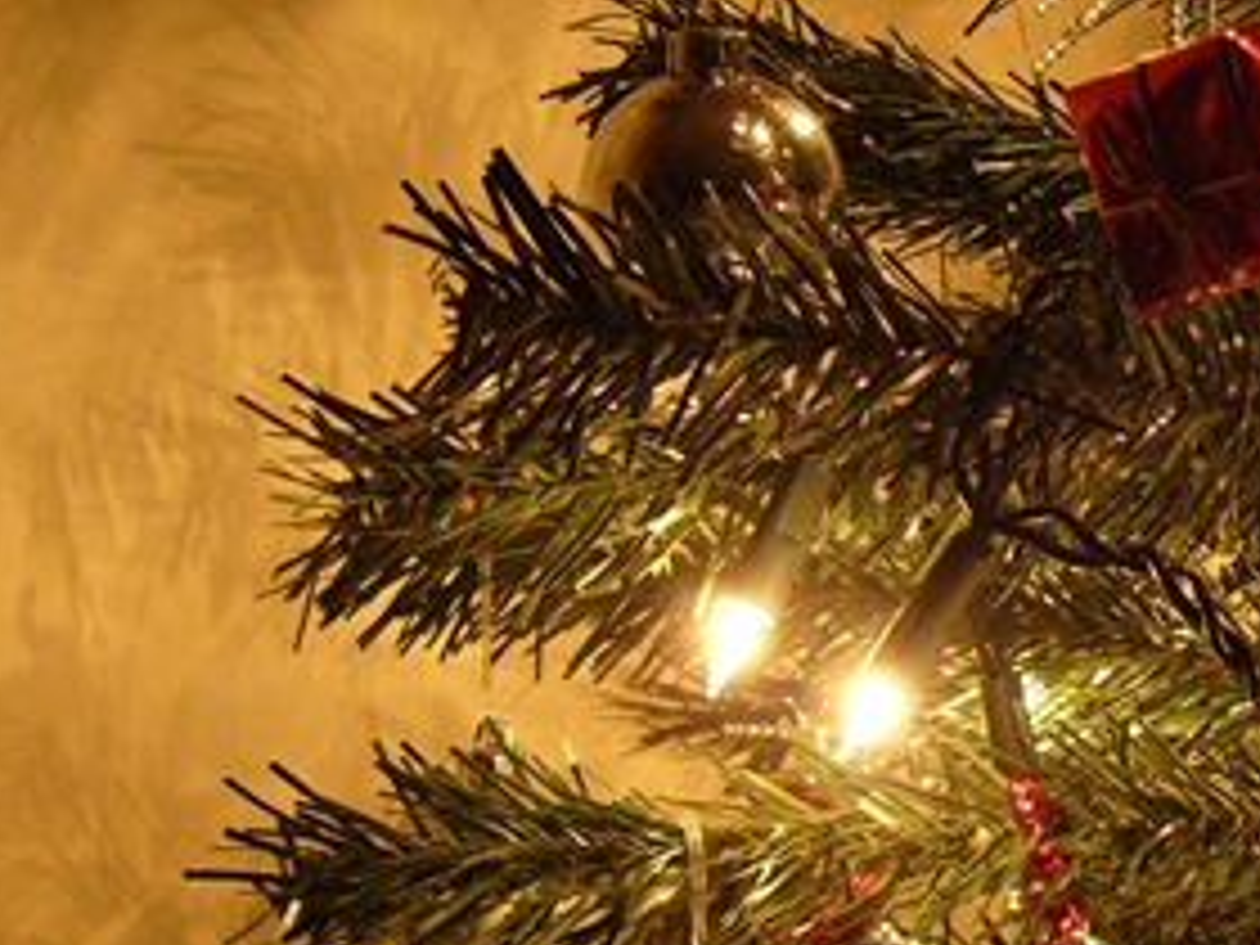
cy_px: 500
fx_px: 2912
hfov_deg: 23.4
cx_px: 1260
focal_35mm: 80
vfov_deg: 18.4
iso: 80
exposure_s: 1/1.3
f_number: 2.8
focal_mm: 5.8
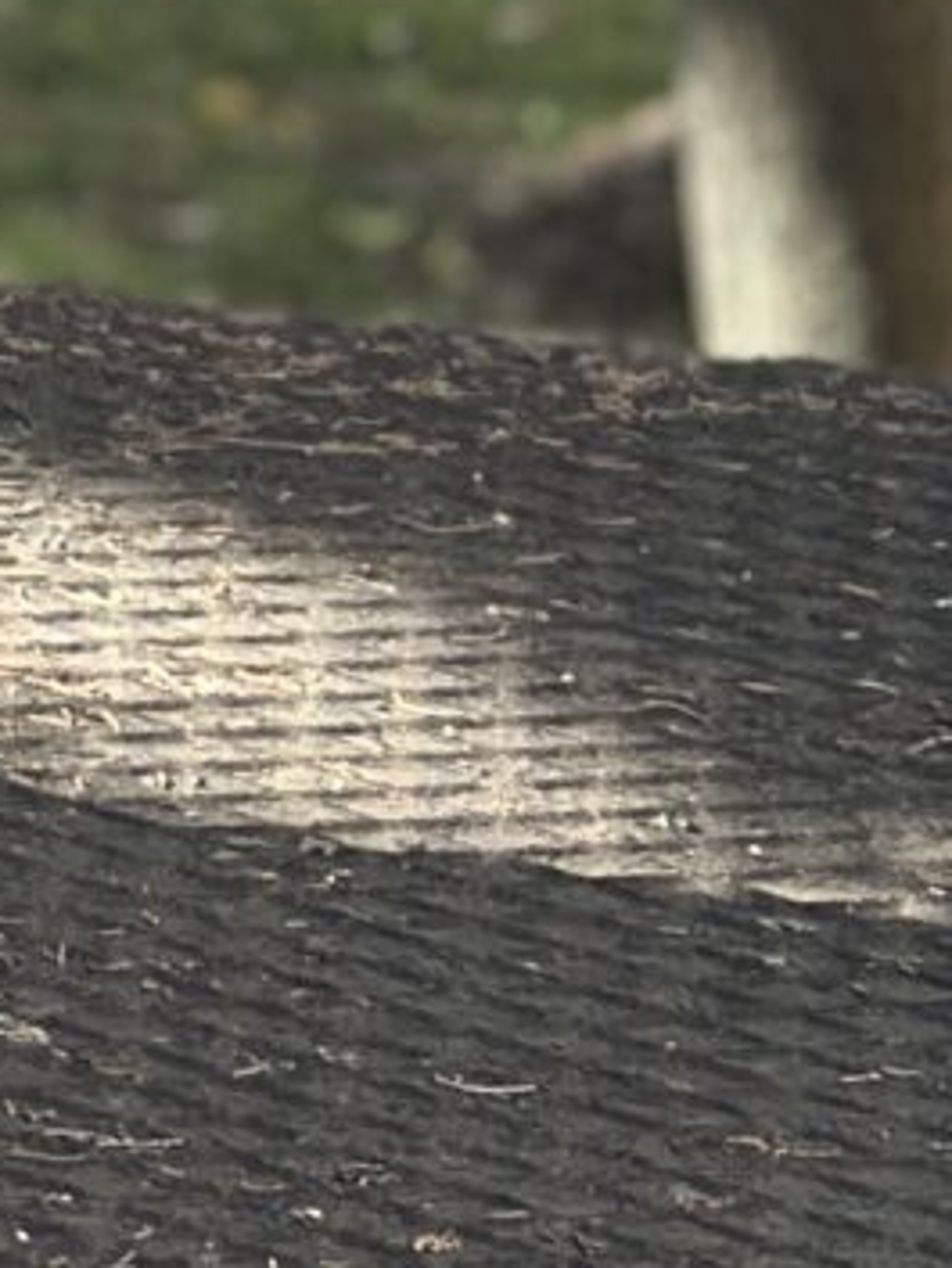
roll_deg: -1.8
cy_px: -2752
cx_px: -1864
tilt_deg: -5.0
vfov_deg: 5.3
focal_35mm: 348
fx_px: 12753
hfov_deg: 4.1
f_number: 1.78
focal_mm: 6.86
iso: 80
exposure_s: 1/767
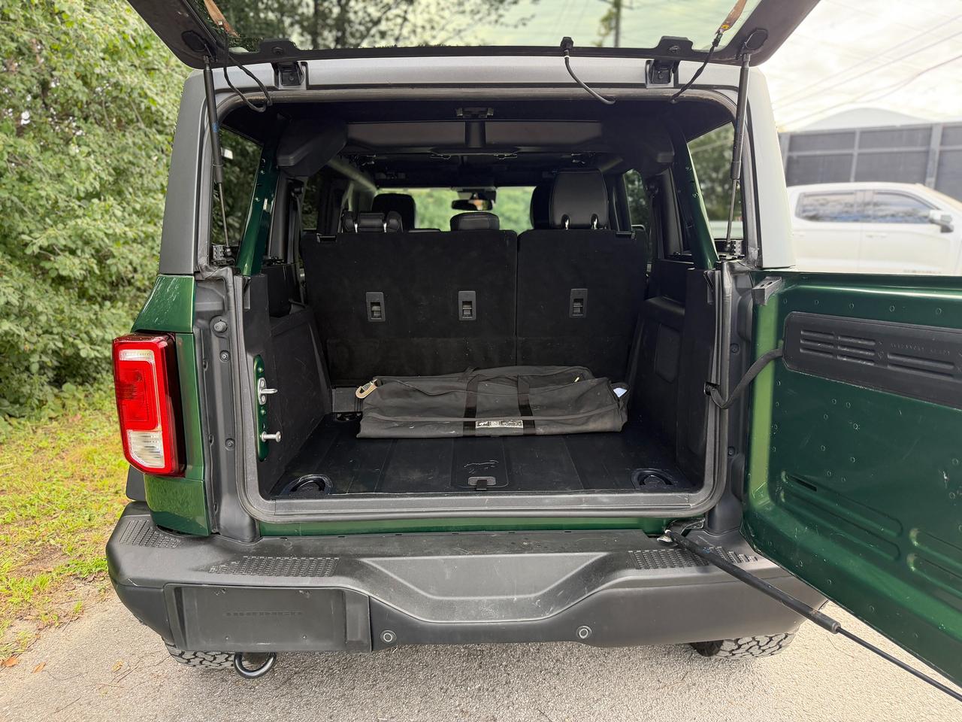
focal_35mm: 24
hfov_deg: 71.6
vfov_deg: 56.8
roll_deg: -1.3
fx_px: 667
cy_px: 361
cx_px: 481
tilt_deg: -9.3
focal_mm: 6.76
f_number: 1.78
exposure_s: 1/220
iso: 160
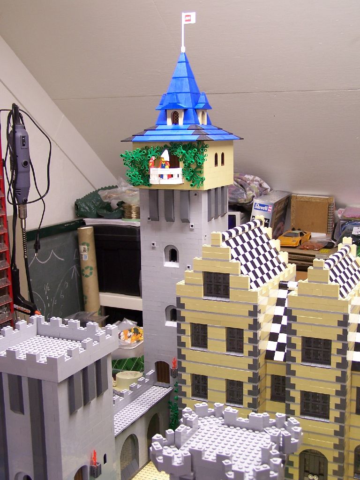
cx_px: 180
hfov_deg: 30.3
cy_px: 240
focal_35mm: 48
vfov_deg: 39.7
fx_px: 666
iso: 80
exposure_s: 1/6
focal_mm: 8
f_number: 3
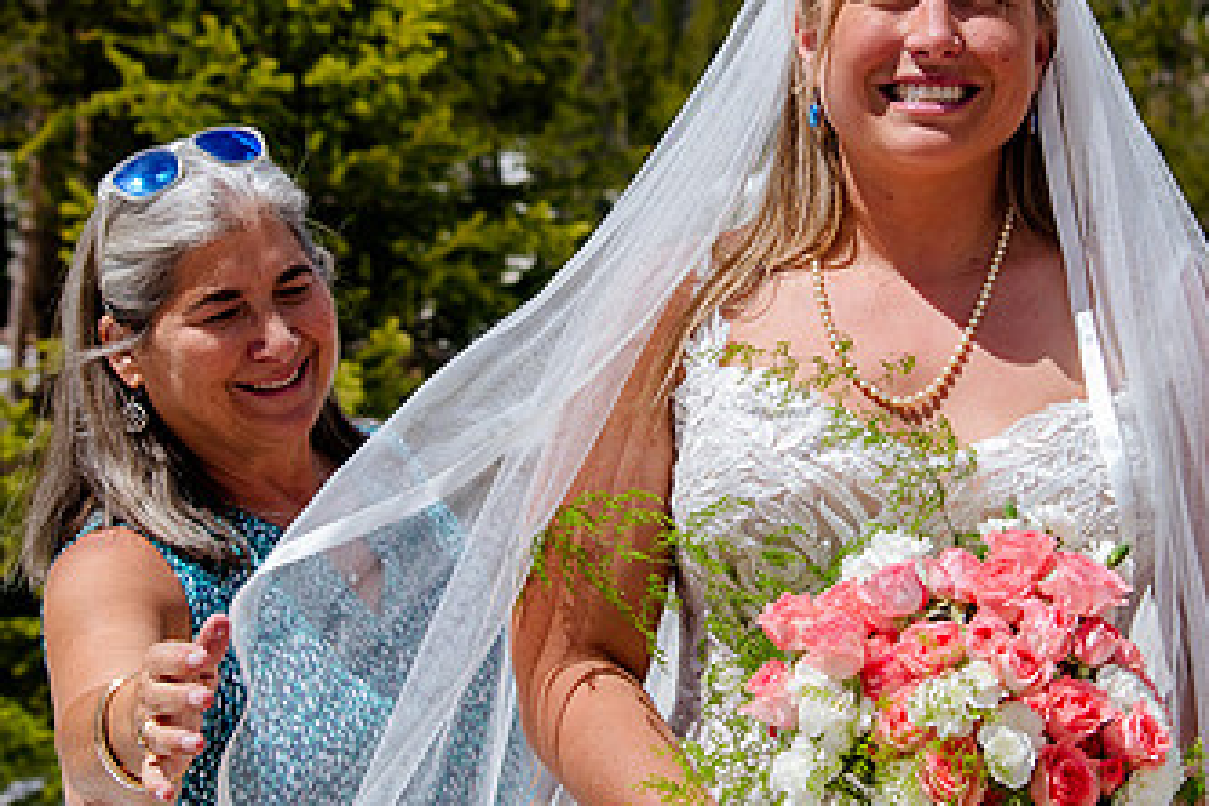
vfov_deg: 11.4
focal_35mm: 120
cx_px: 736
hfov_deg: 17.0
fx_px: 4030
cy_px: 211
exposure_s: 1/500
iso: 200
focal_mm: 46
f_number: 5
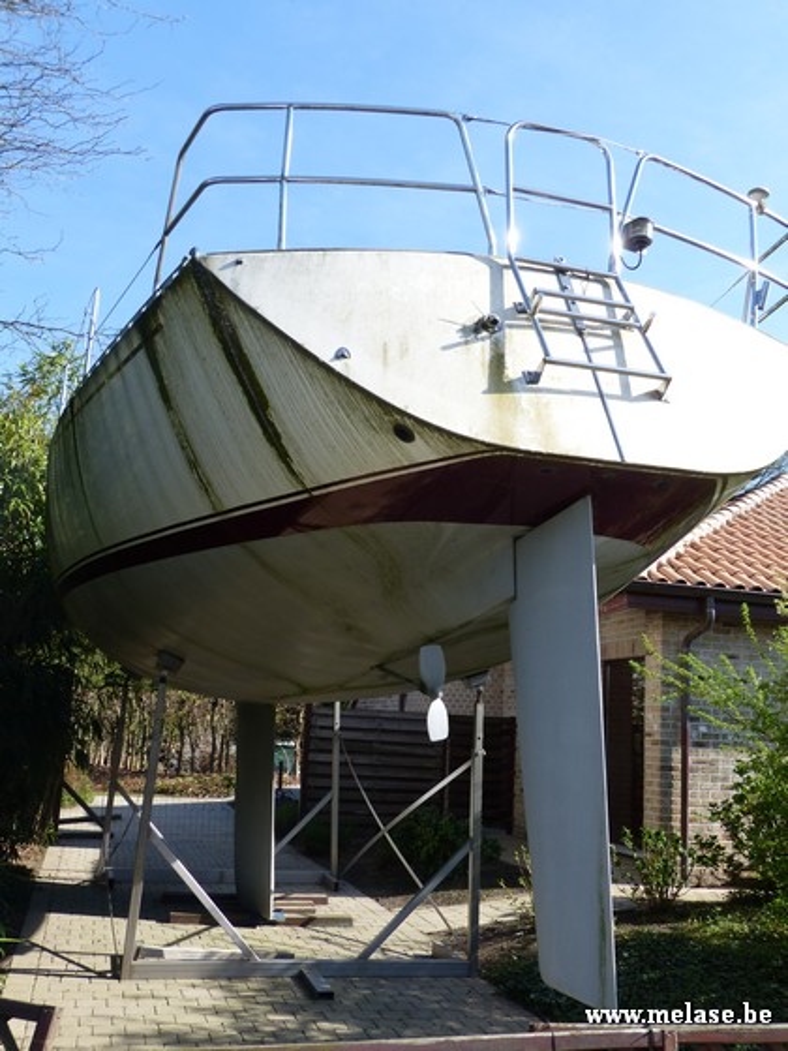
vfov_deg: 54.0
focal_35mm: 34
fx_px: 1032
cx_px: 394
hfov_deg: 41.8
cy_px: 526
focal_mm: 6.2
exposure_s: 1/400
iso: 100
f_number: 4
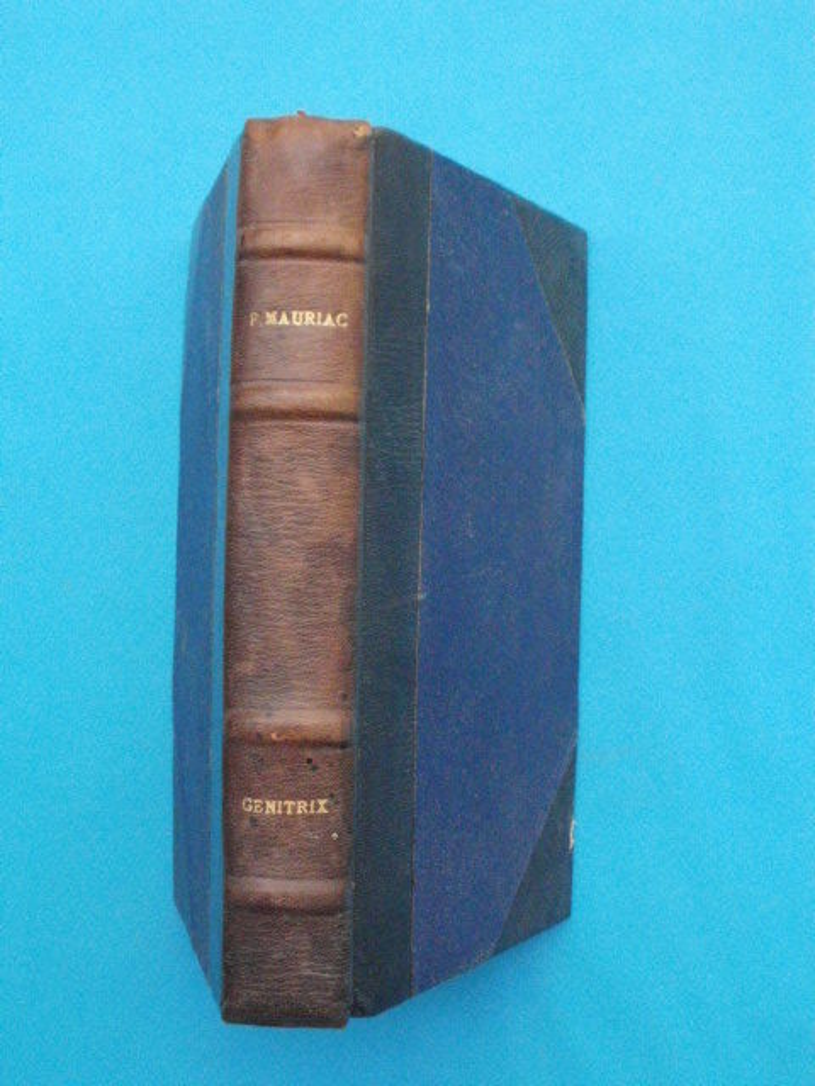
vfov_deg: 42.9
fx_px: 1381
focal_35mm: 44
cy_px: 543
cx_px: 408
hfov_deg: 32.9
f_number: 6.3
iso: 800
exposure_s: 1/400
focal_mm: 7.7
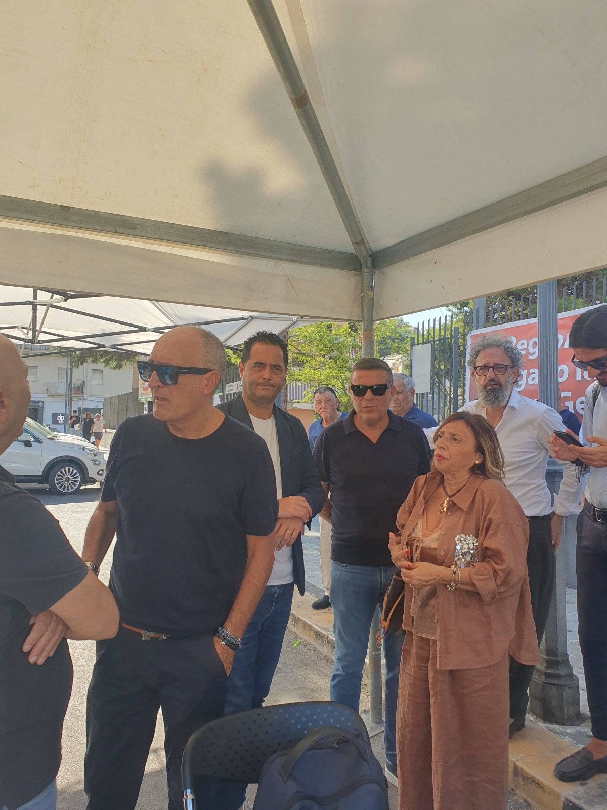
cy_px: 405
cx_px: 304
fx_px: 608
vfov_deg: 67.3
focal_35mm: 26
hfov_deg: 53.1
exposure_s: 1/276
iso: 50
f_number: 2.4
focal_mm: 4.32
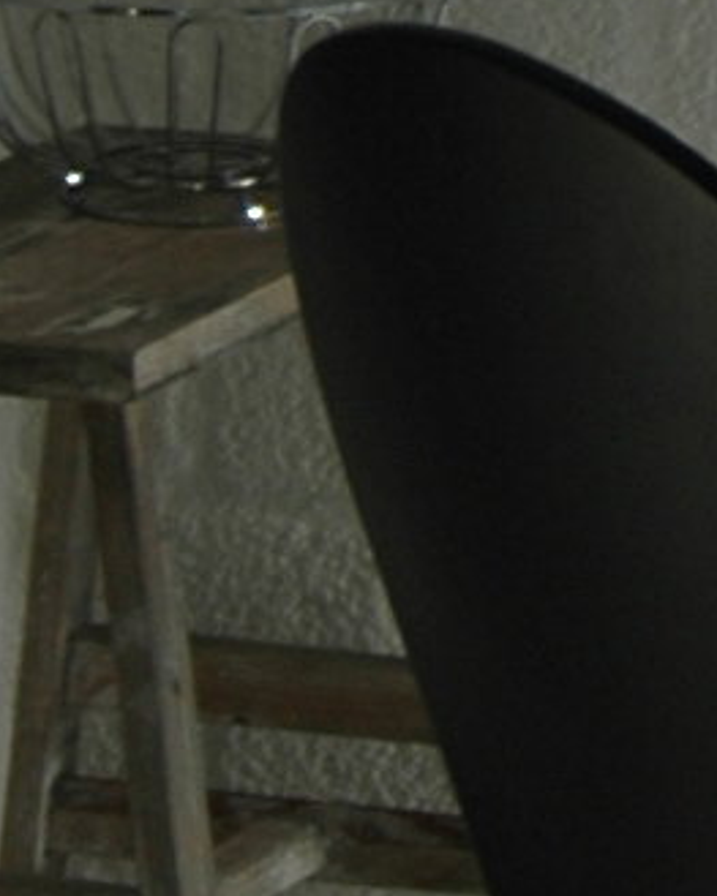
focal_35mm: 360
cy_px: -842
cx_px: 2137
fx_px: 9554
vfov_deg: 5.3
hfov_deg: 4.2
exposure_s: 1/50
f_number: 3.3
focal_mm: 28
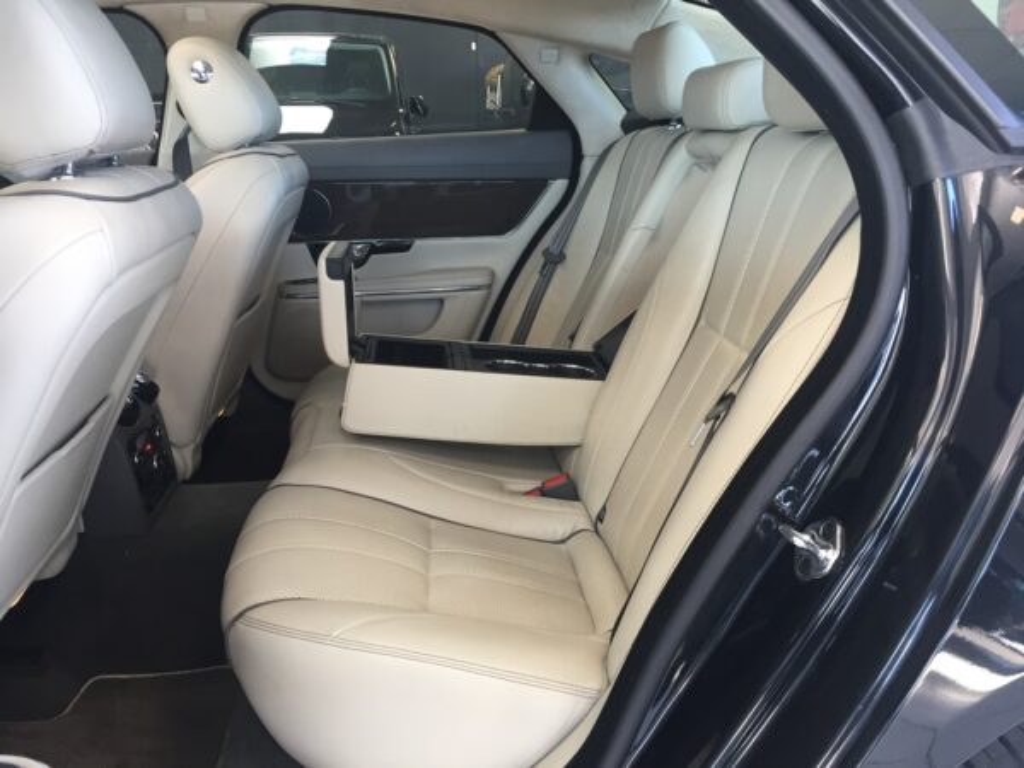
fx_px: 858
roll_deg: -1.2
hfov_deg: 61.7
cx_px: 512
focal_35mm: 29
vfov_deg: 48.2
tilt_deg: -16.6
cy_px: 384
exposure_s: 1/33
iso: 40
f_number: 2.2
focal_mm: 4.15
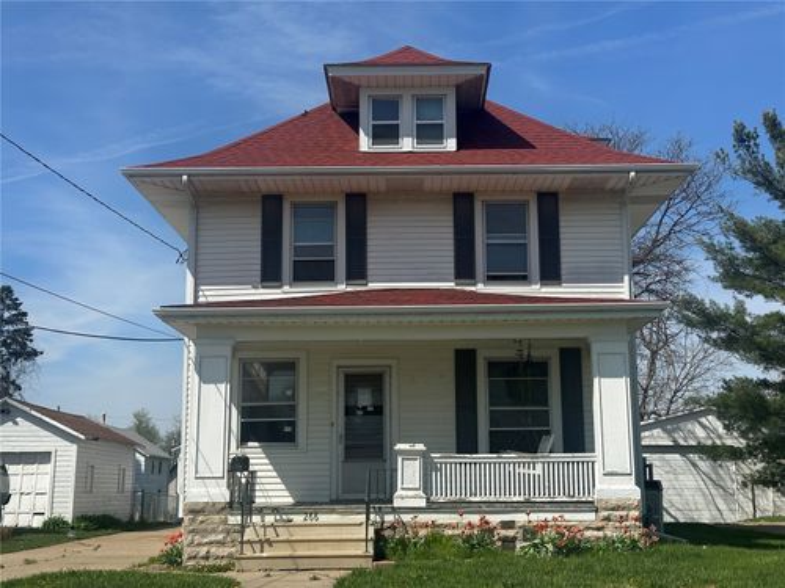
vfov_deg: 30.3
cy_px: 294
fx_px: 1089
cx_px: 392
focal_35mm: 48
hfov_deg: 39.7
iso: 64
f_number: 1.78
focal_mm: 6.86
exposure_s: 1/5882
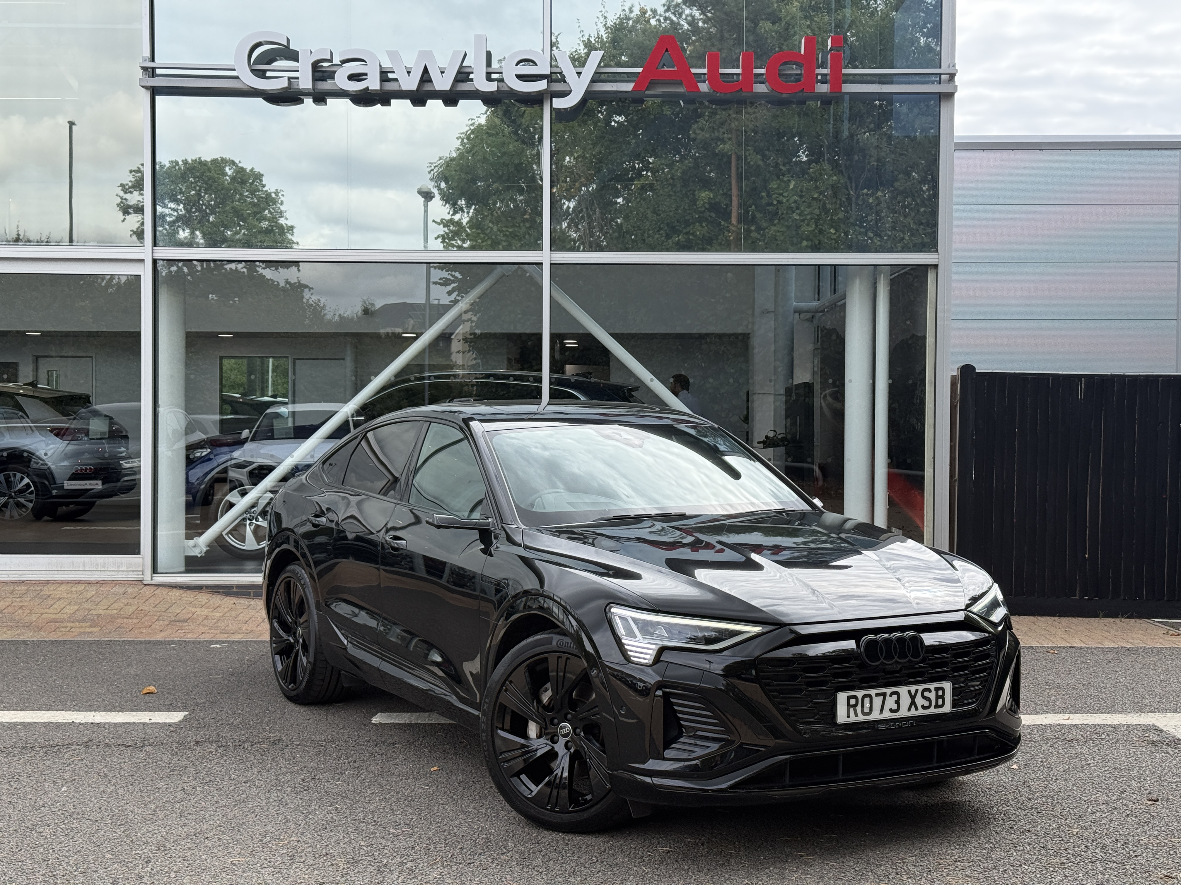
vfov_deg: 30.3
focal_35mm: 48
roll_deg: +0.0
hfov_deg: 39.7
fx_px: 1638
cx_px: 590
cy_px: 442
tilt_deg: -0.1
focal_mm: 6.76
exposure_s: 1/1608
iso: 80
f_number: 1.78
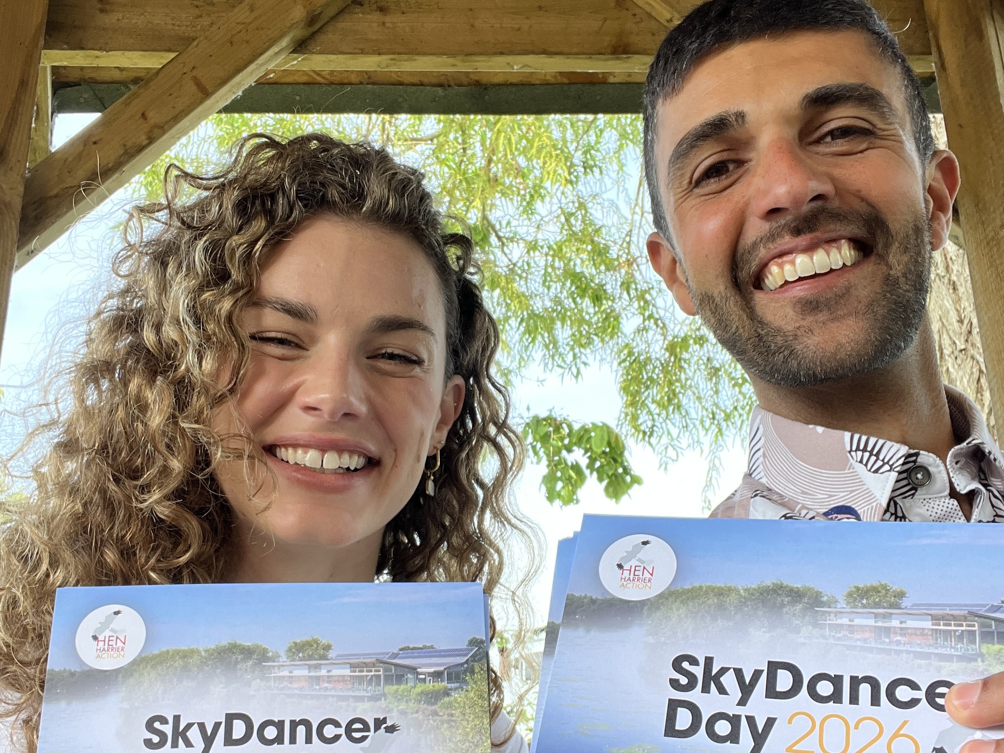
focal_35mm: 30
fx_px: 870
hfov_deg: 60.0
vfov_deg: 46.8
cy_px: 376
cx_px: 502
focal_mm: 2.71
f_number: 2.2
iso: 50
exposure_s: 1/121
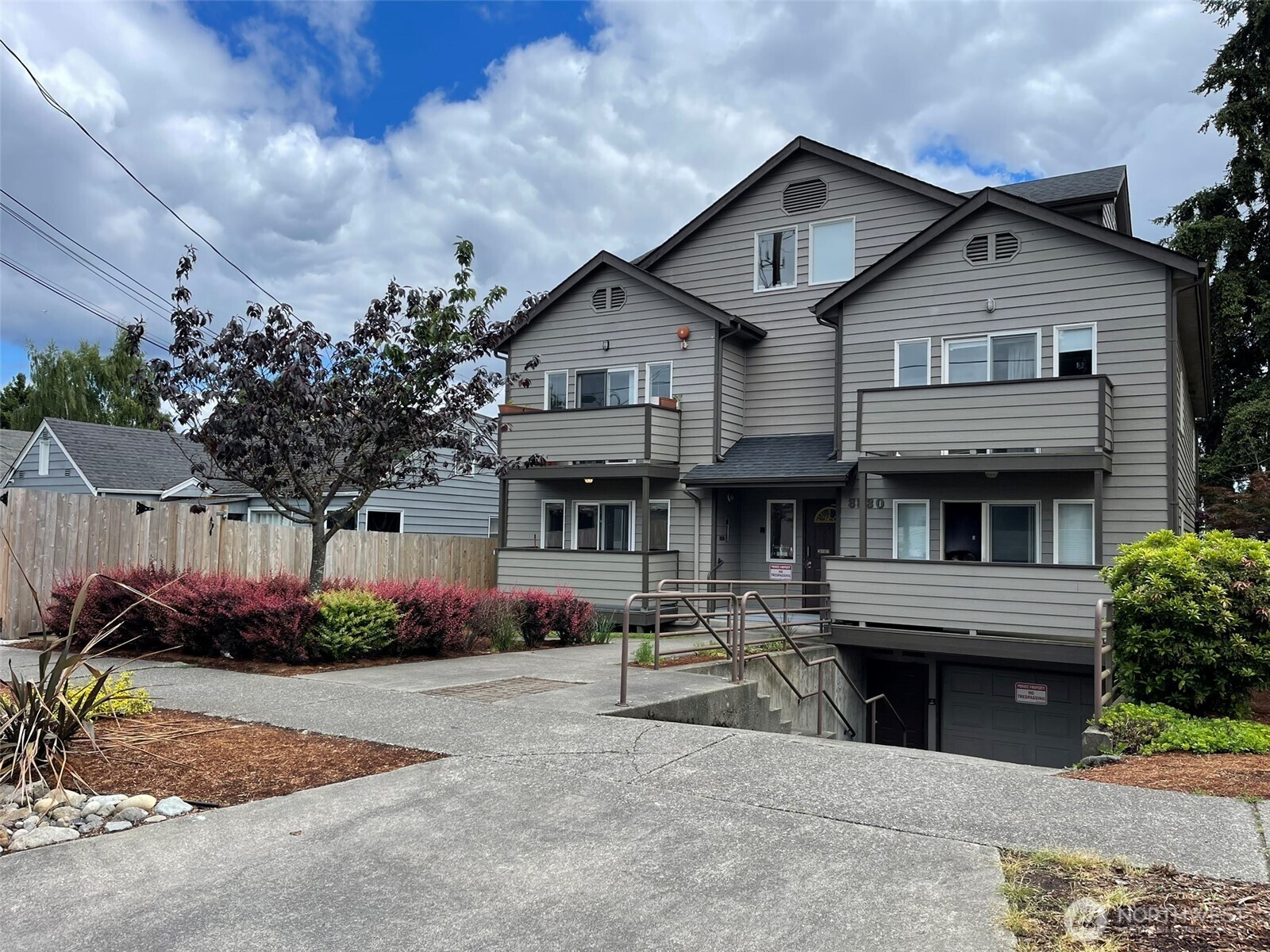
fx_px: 917
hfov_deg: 69.4
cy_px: 476
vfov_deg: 54.9
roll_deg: -1.1
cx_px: 635
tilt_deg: +2.7
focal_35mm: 25
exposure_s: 1/3344
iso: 32
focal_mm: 5.1
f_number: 1.6
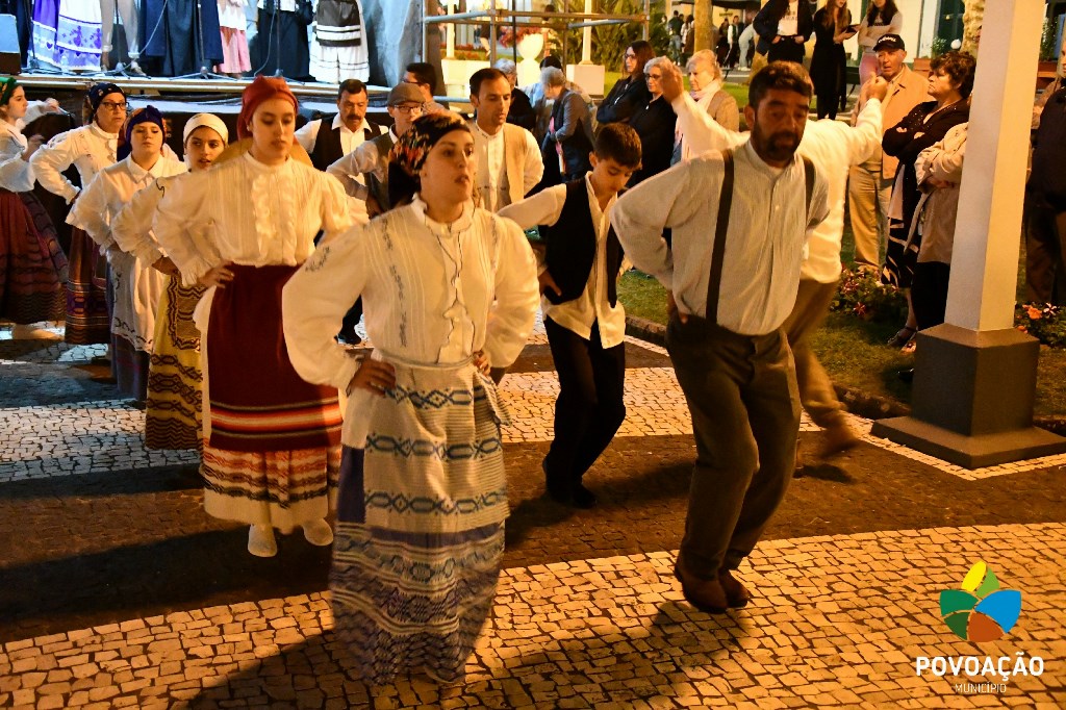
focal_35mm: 42
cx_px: 533
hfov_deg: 46.4
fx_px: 1243
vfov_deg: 31.9
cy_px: 355
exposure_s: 1/60
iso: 12800
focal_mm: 28
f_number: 4
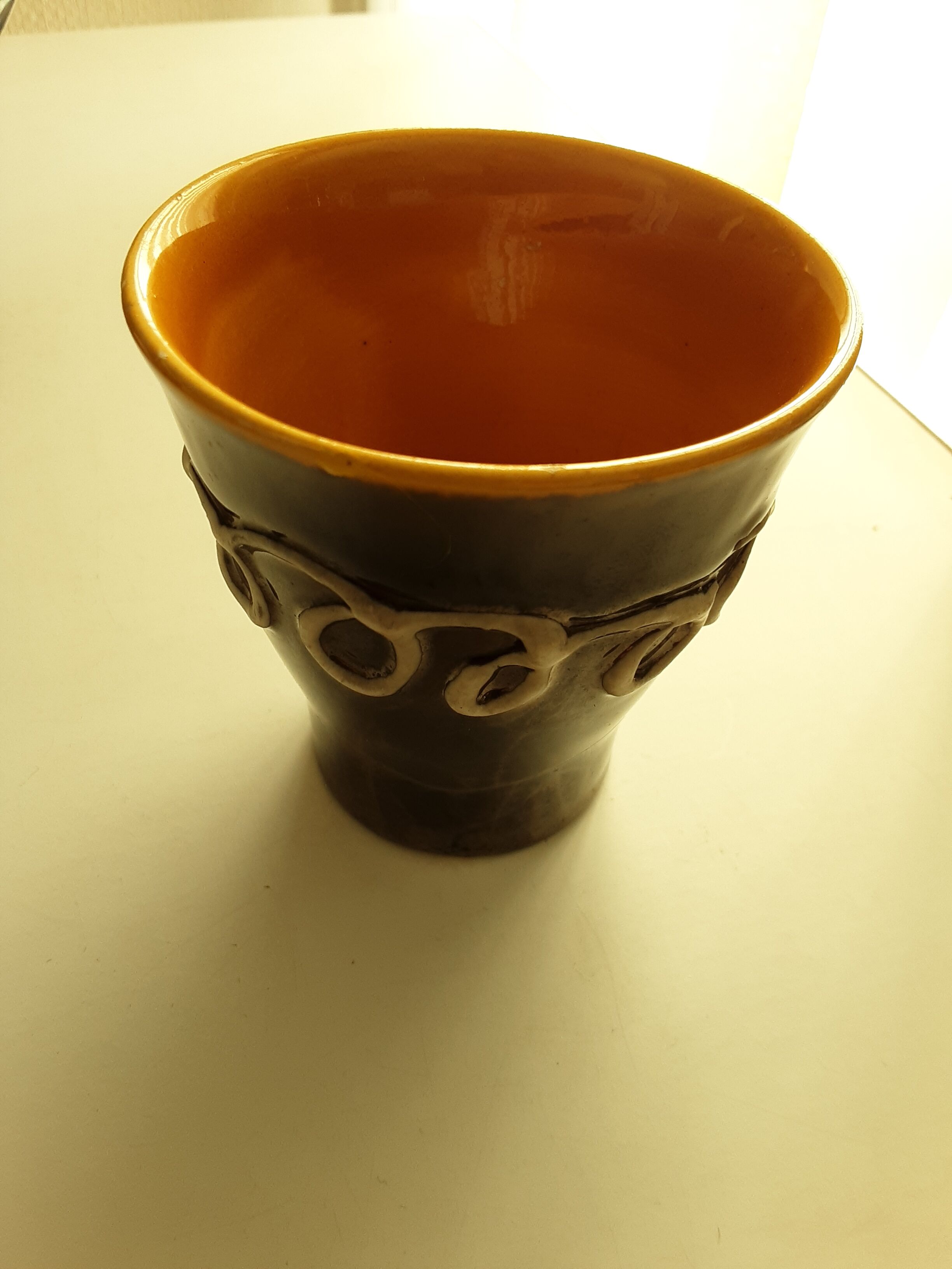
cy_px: 634
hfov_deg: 49.7
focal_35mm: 28
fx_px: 1027
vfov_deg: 63.4
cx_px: 476
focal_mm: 2.9
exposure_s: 1/50
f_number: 1.9
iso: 50
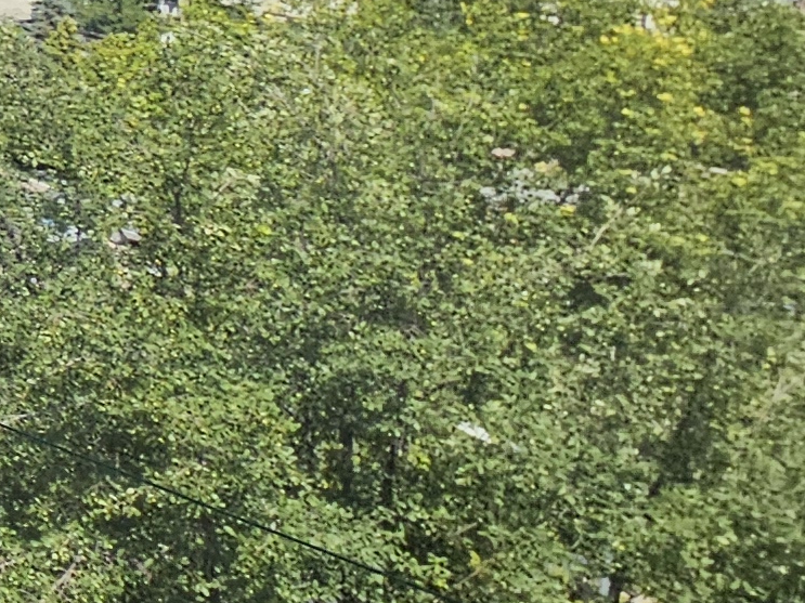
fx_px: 1628
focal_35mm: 70
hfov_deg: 13.6
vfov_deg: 18.7
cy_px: -283
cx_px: -1310
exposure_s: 1/1550
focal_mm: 2.2
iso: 50
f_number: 2.2
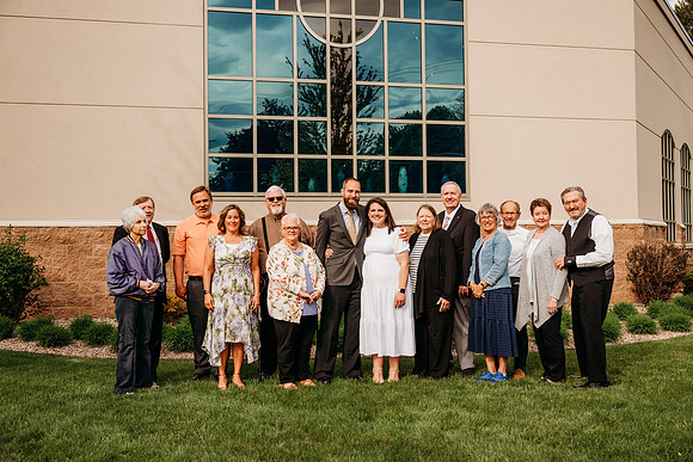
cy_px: 231
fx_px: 732
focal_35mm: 38
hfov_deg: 50.7
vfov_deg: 35.1
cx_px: 346
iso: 200
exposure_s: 1/1600
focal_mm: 38
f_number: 3.5
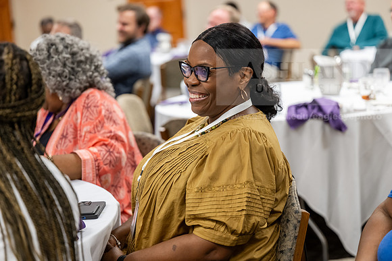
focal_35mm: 79
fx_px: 860
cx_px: 196
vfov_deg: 17.3
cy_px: 130
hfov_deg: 25.7
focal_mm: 79
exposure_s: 1/160
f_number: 2.8
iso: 2000
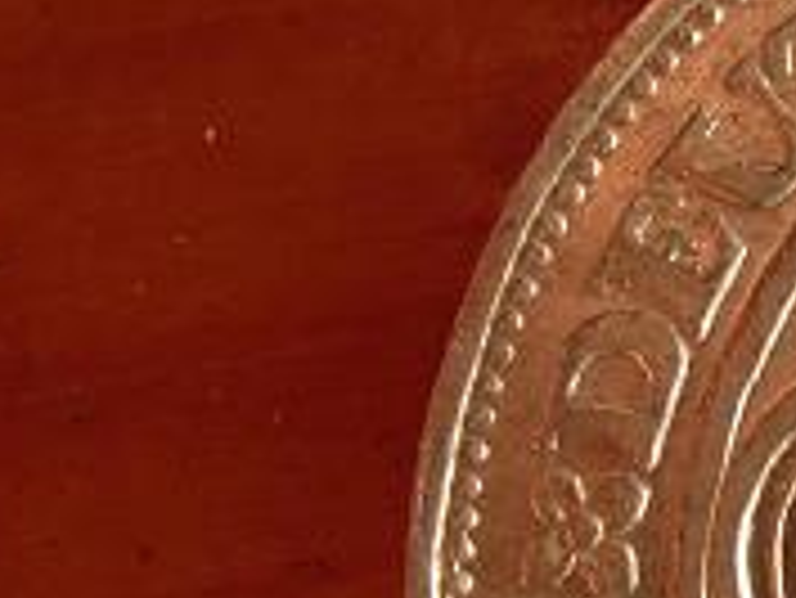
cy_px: 589
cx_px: 1131
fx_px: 3060
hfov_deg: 14.0
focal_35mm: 133
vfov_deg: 11.1
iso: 50
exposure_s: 1/33.9
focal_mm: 7.5
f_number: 3.8
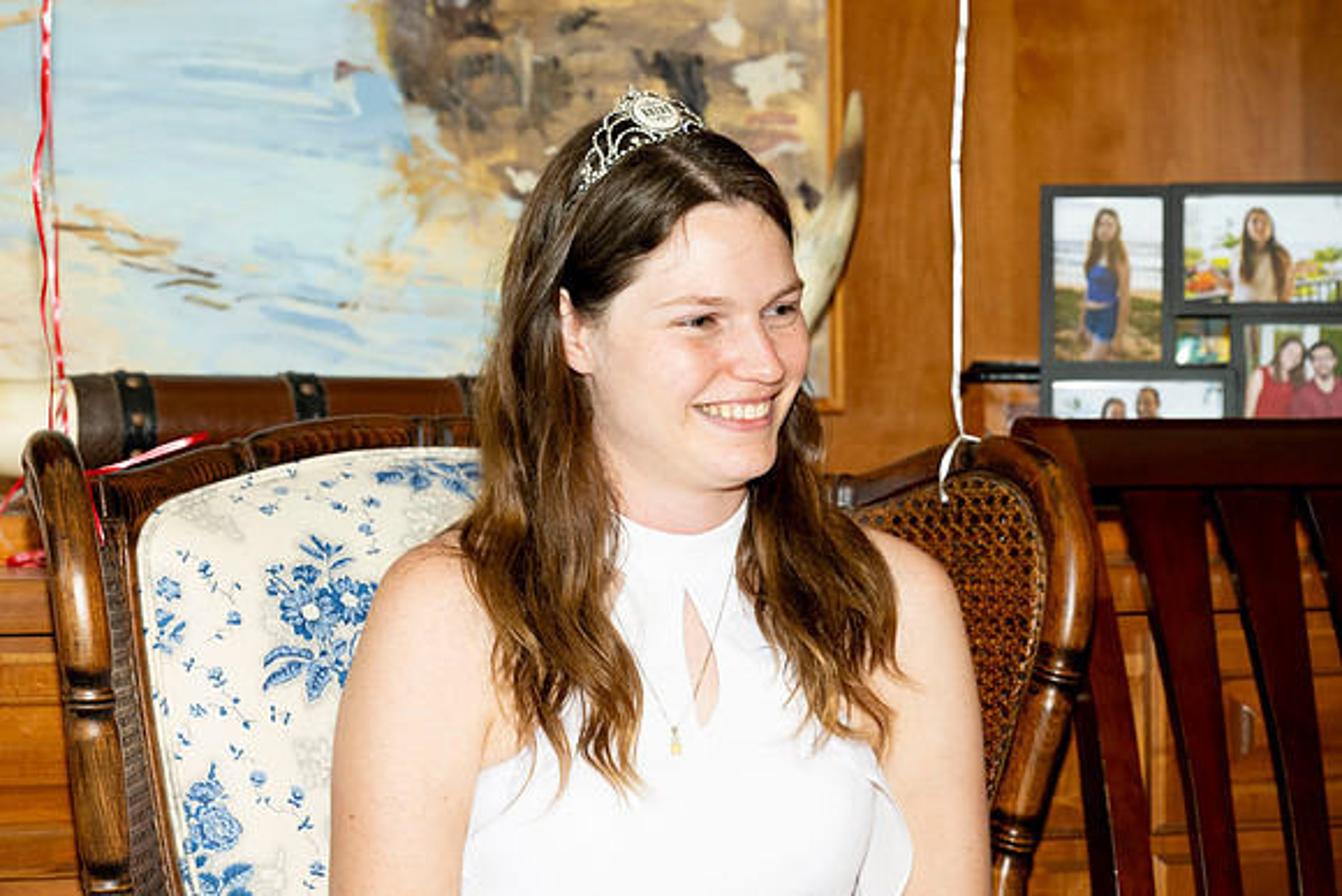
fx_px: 3542
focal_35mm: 95
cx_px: 671
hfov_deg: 21.5
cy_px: 448
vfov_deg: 14.4
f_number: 6.3
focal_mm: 95
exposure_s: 1/100
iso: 640
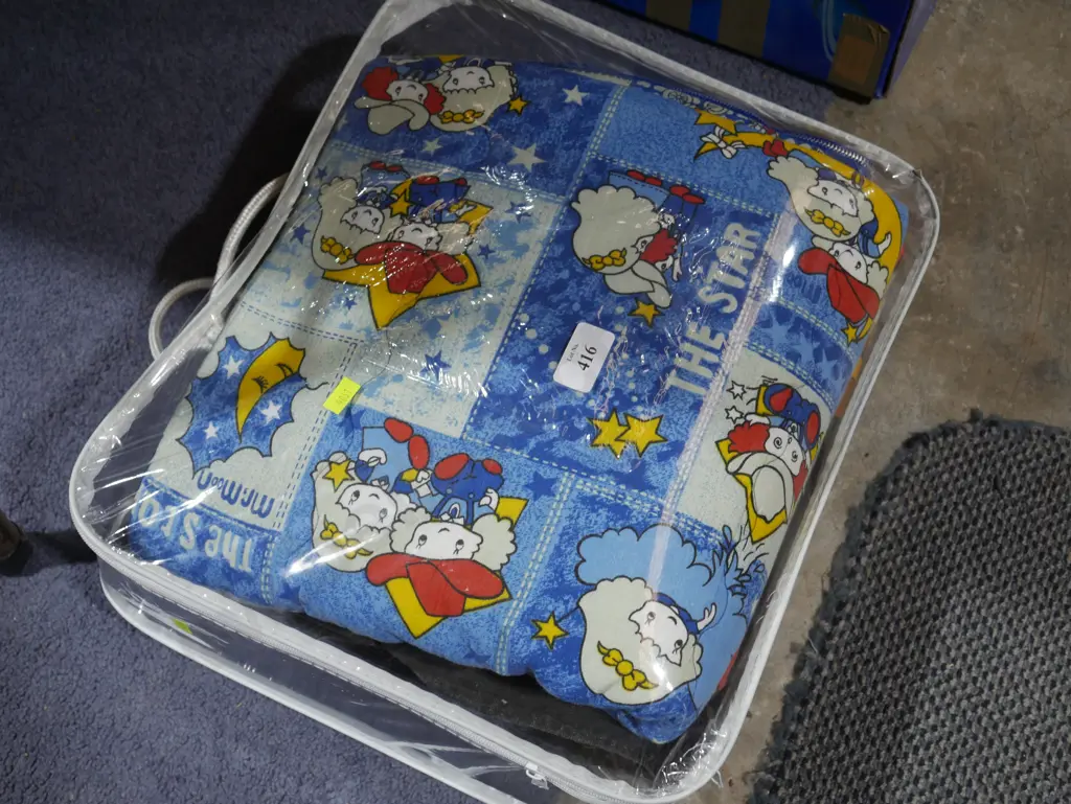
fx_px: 1548
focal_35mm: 50
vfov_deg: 29.1
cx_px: 536
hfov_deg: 38.2
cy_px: 402
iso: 400
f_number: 5.3
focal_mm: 25
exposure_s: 1/60
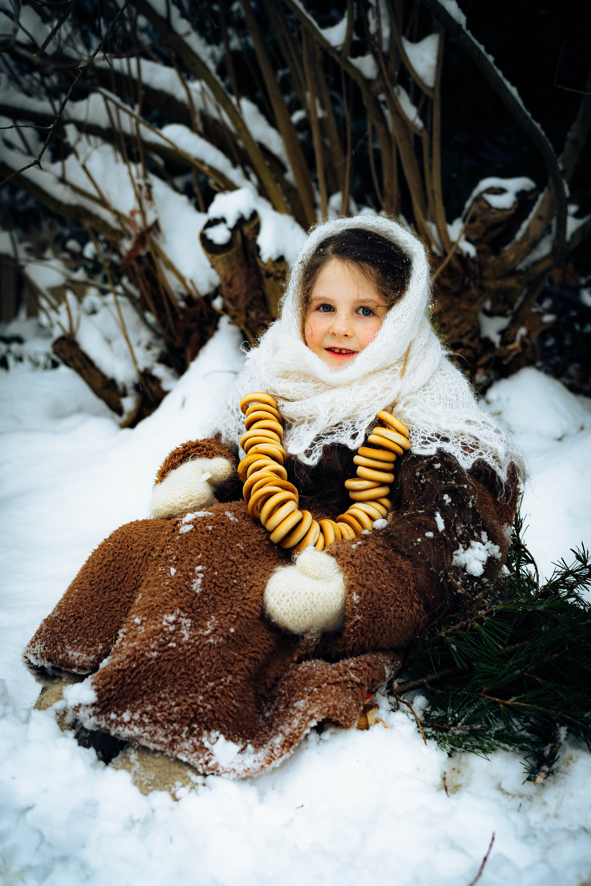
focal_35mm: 50
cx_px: 296
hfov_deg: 27.0
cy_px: 443
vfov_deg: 39.6
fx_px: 1231
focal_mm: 50
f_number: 3.5
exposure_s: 1/200
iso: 800
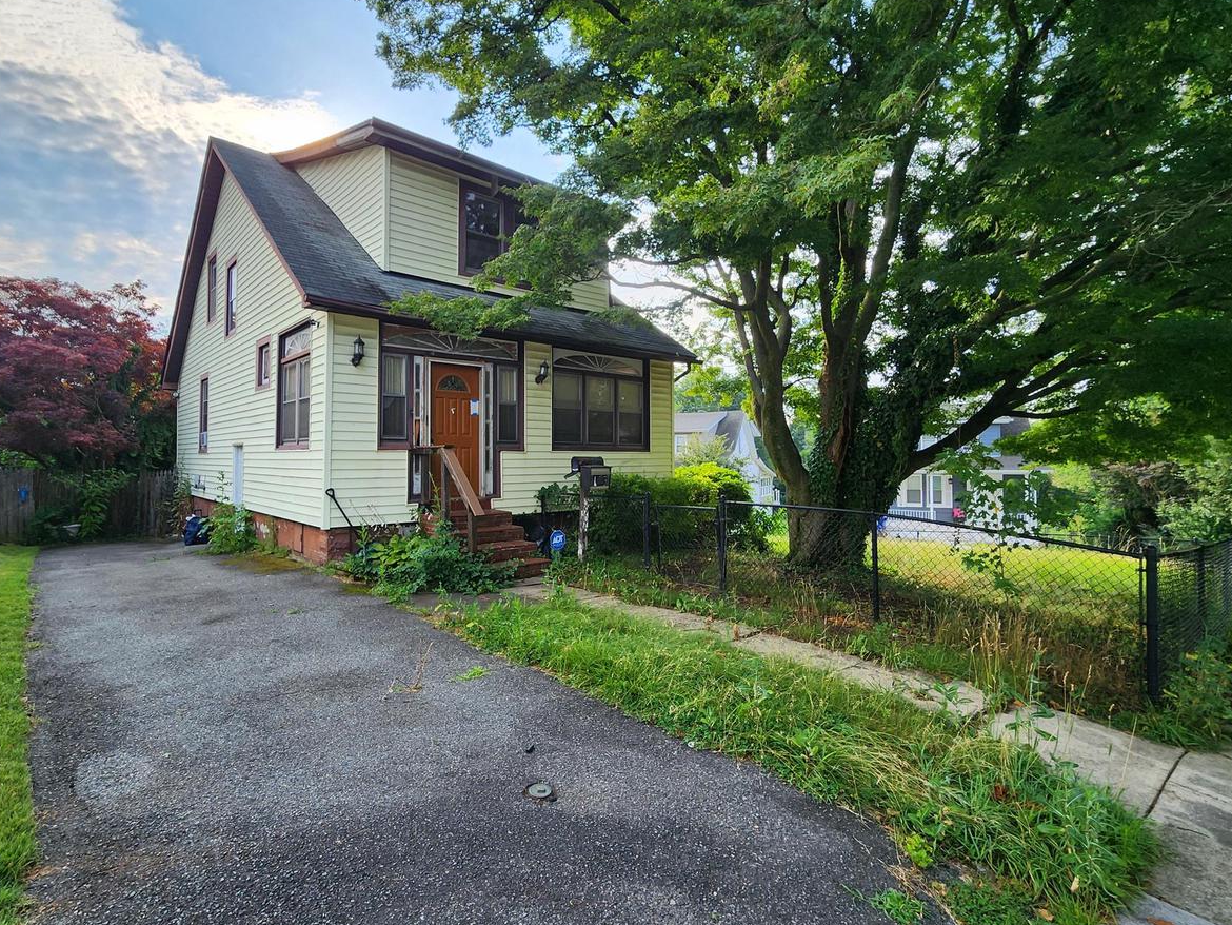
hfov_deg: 94.2
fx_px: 570
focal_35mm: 16
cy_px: 436
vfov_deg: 78.1
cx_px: 557
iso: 50
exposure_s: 1/460
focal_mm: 2.2
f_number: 2.2
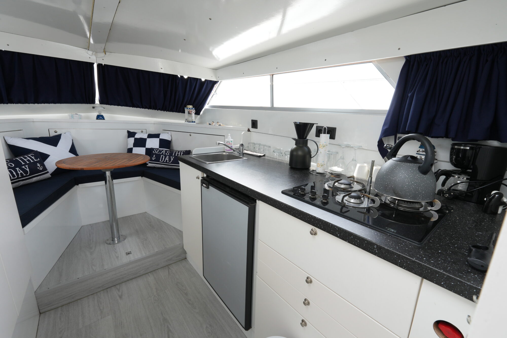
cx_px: 254
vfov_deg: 77.3
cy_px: 169
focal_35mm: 15
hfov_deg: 100.4
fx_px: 211
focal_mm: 10
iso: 160
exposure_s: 1/30
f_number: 8
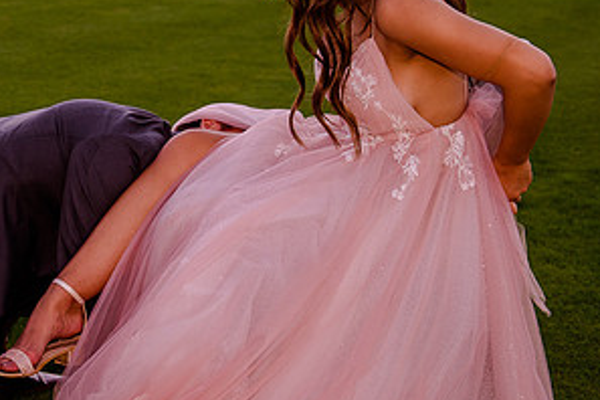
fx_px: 1600
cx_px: 69
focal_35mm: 96
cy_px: 41
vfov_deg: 14.1
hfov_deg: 20.8
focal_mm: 44
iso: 640
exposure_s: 1/320
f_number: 3.2
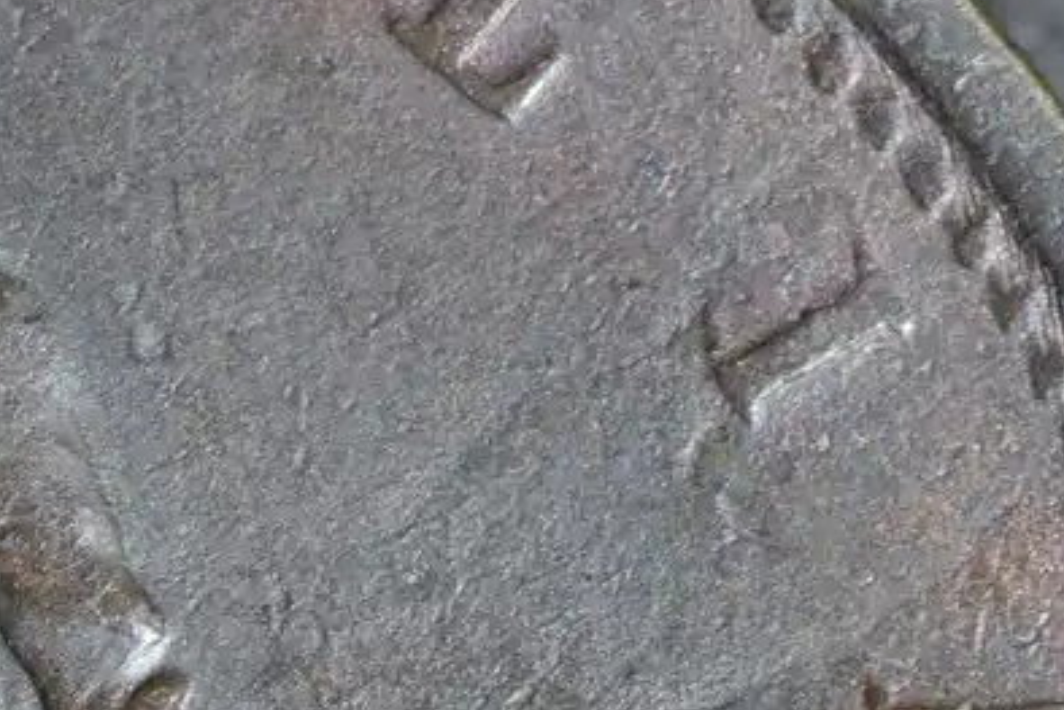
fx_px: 14177
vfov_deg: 2.9
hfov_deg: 4.3
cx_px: -203
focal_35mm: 480
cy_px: 562
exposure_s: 1/50
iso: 1600
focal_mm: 105
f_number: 9
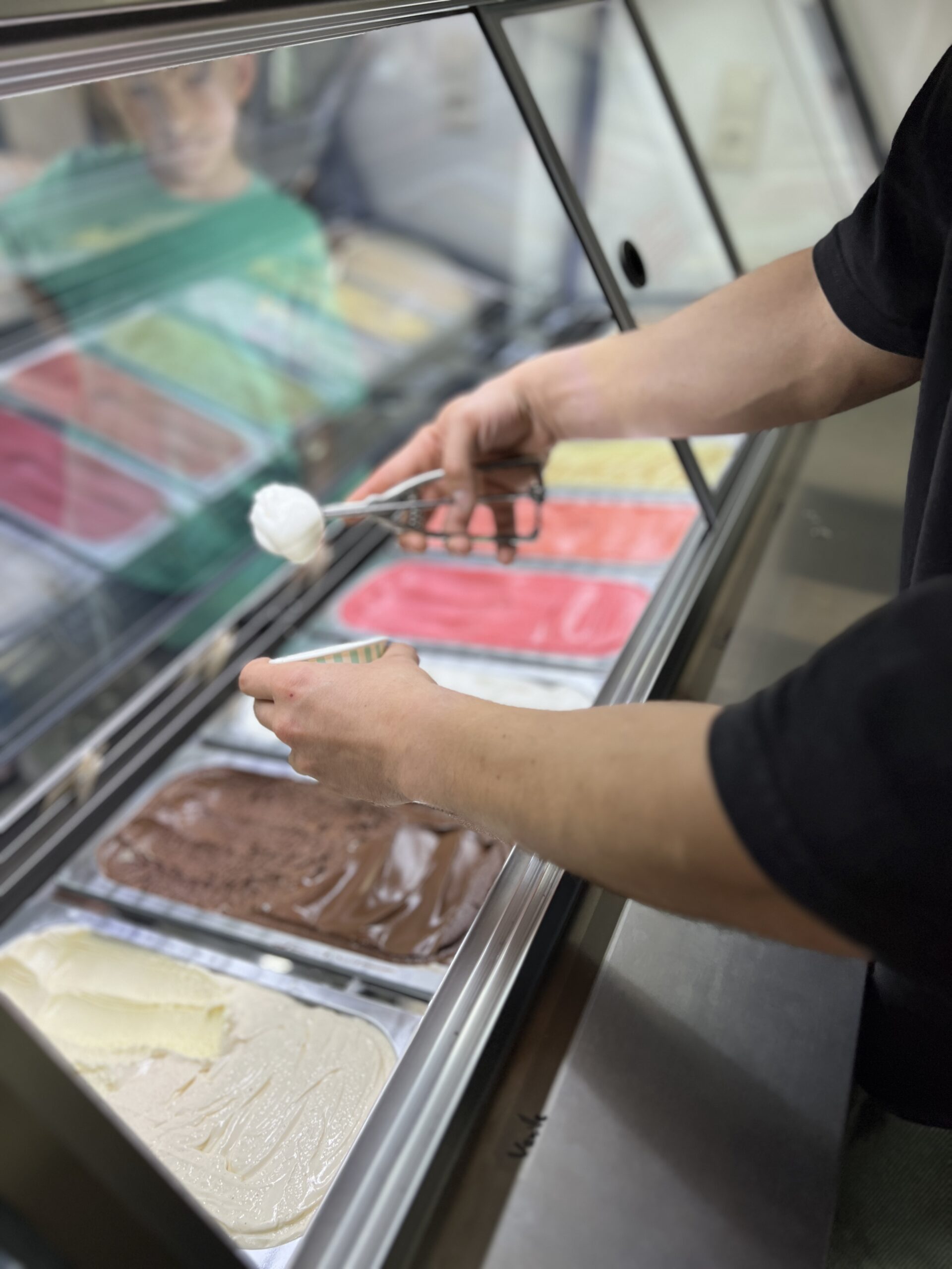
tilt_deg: -37.3
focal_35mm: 26
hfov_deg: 53.1
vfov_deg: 67.3
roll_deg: -4.0
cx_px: 476
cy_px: 634
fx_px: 953
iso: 40
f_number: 1.5
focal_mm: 5.7
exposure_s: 1/208
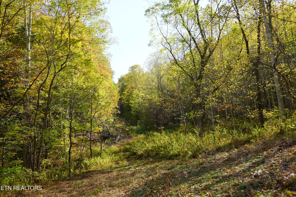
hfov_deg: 57.2
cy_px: 98
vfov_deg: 40.0
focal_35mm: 33
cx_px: 148
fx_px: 271
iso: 100
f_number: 6.3
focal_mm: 22
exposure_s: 1/100
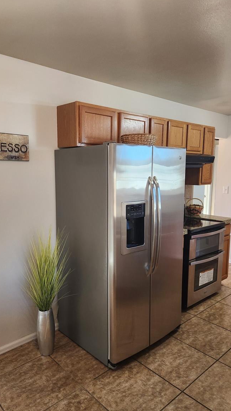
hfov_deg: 44.3
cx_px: 104
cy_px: 209
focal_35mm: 26
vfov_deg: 71.9
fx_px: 283
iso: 250
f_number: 1.8
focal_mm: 5.4
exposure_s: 1/120
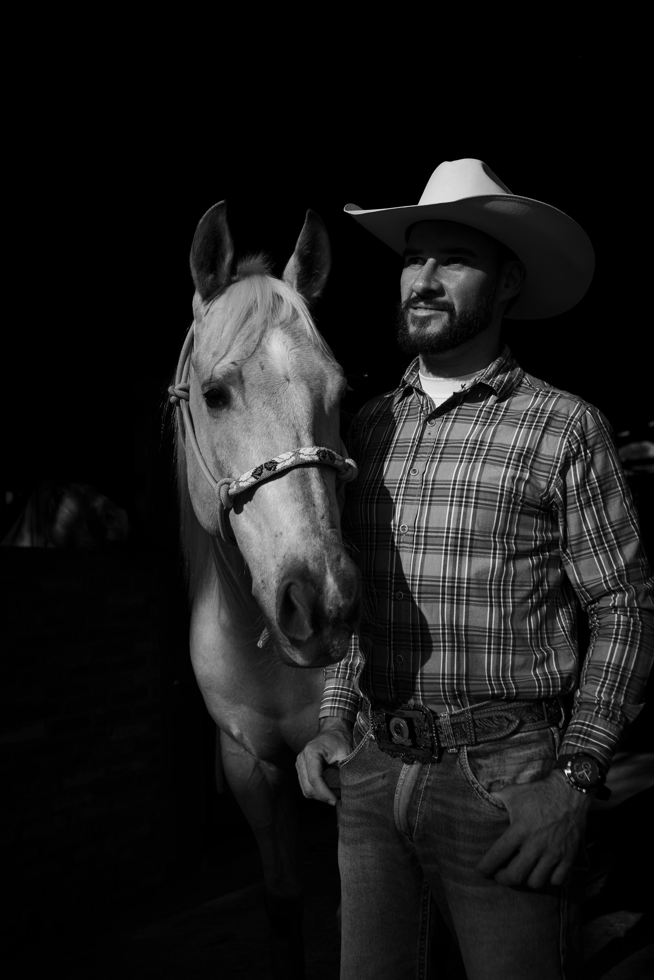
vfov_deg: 54.4
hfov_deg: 37.8
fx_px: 954
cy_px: 484
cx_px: 330
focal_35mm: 35
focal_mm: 23
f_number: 2.8
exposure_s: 1/2000
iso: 100
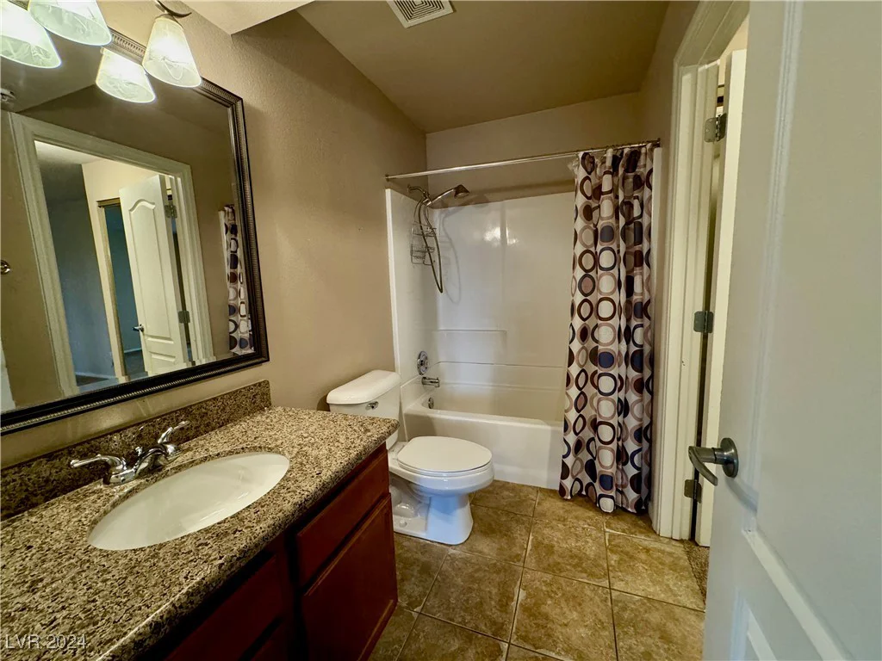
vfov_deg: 85.7
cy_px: 330
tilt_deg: -9.1
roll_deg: +1.9
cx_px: 441
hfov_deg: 102.1
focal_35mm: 14
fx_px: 357
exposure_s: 1/60
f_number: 2.2
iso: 400
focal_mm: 2.22
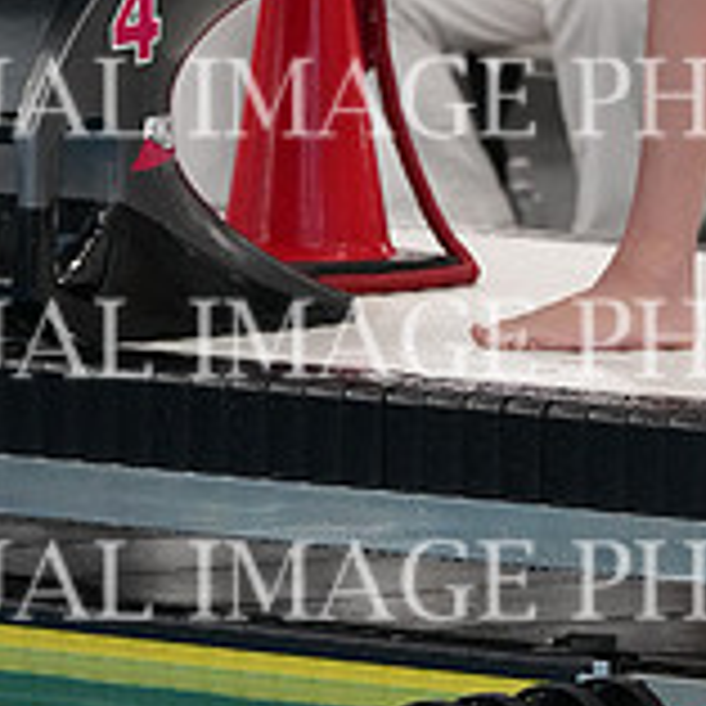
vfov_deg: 2.8
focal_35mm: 627
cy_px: -265
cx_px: 542
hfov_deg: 2.8
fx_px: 14468
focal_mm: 200
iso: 6400
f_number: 4
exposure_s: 1/1250
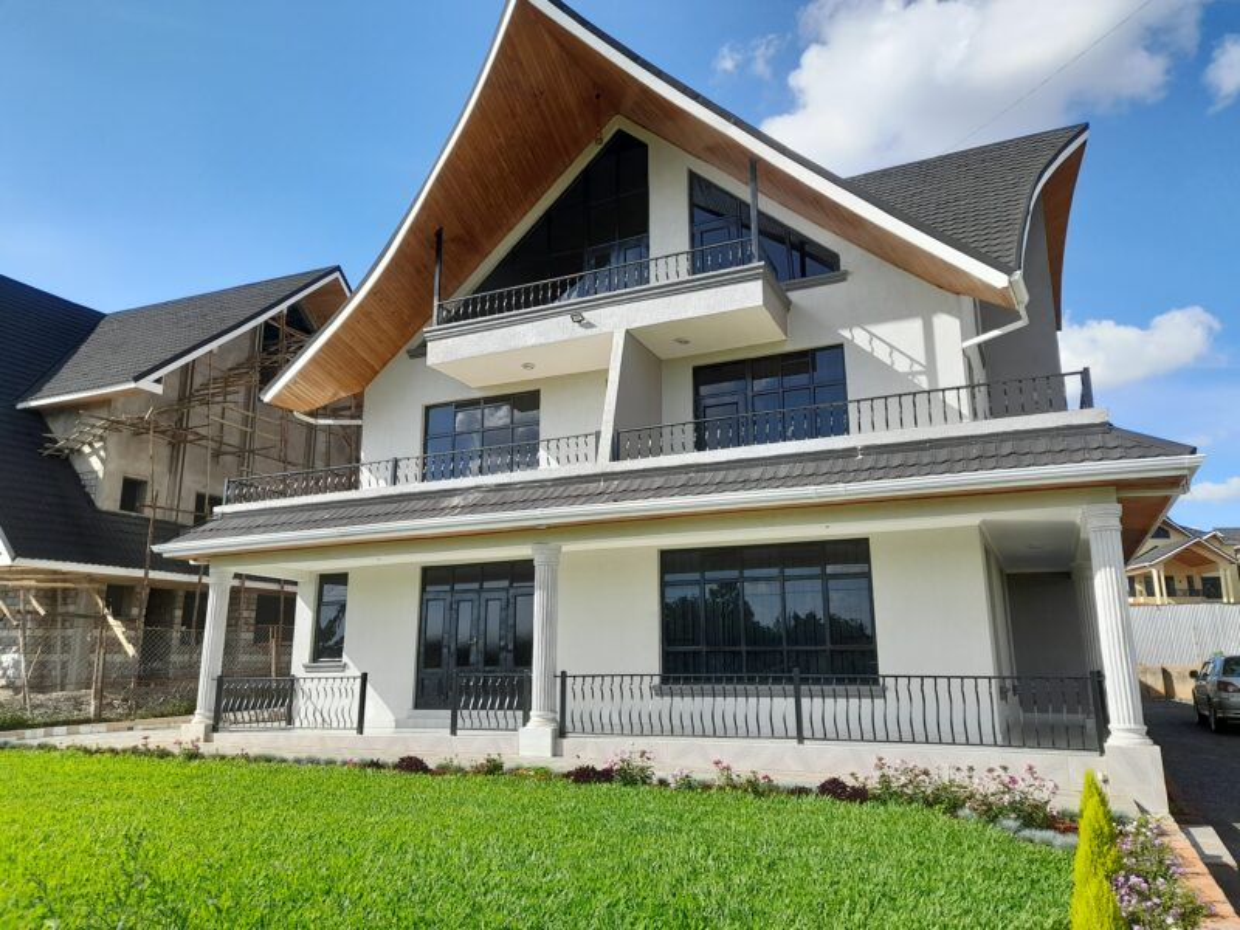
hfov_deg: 69.4
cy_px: 465
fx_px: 896
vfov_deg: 54.9
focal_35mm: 25
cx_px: 620
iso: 20
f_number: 2
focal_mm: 4.6
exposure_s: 1/468
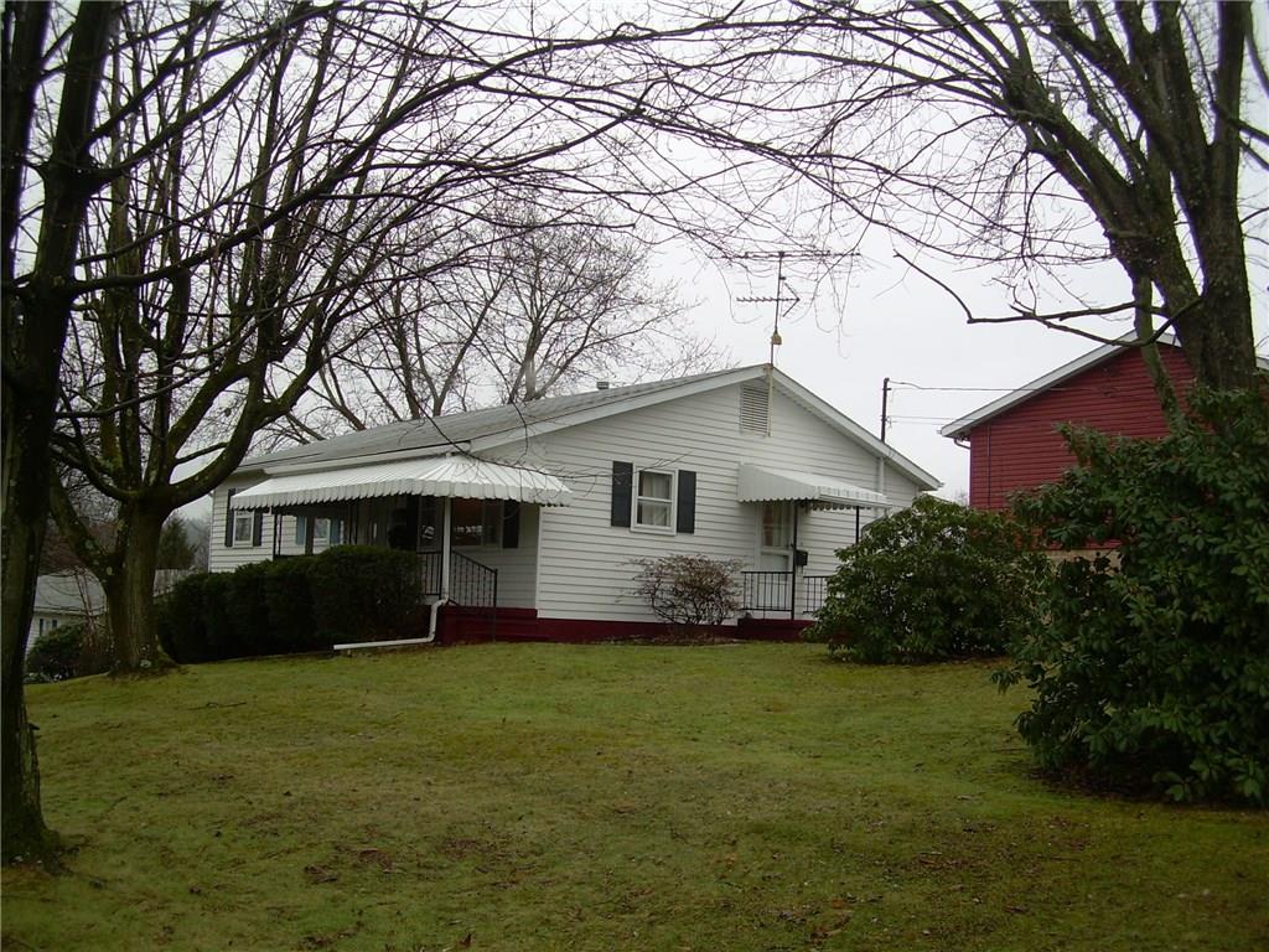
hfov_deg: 49.0
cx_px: 634
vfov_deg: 37.7
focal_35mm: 38
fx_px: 1393
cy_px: 476
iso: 50
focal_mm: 6.3
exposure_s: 1/77.8
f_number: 2.8
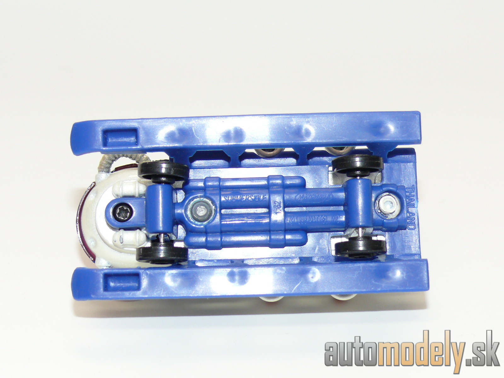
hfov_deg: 22.0
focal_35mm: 89
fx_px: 1296
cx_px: 252
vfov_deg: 16.6
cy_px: 189
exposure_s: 1/30
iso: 100
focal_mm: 12.6
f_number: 4
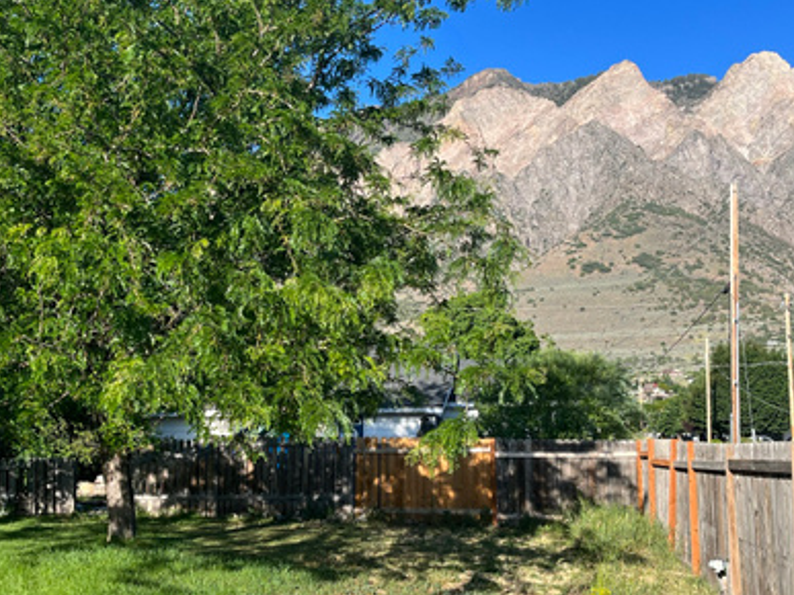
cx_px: 320
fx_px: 986
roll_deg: +0.4
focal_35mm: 43
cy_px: 371
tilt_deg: +5.7
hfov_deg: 43.7
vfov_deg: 33.4
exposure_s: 1/1695
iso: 50
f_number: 1.6
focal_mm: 5.1
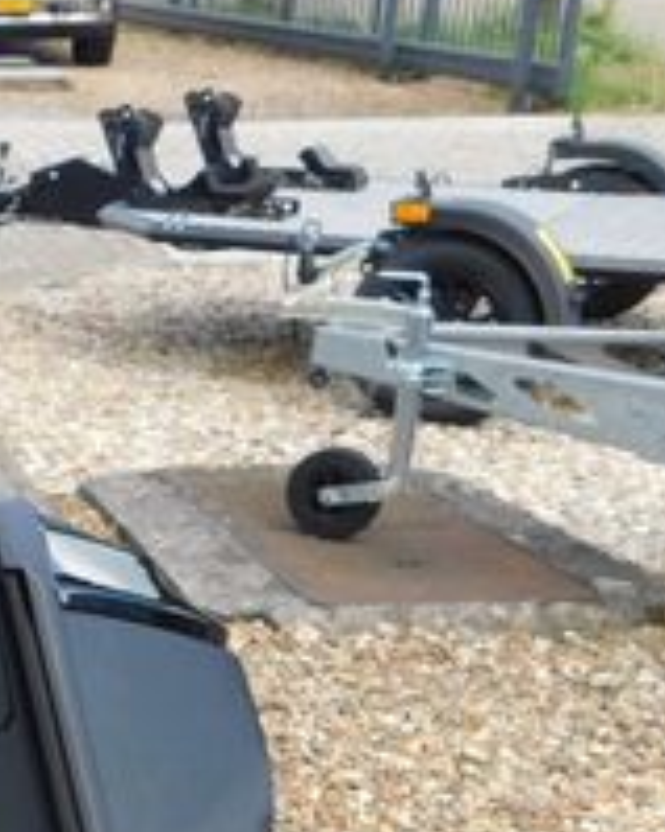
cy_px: 870
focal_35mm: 94
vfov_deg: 19.7
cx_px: -406
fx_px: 2314
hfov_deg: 14.9
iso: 125
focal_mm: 5.3
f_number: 3.2
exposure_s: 1/320
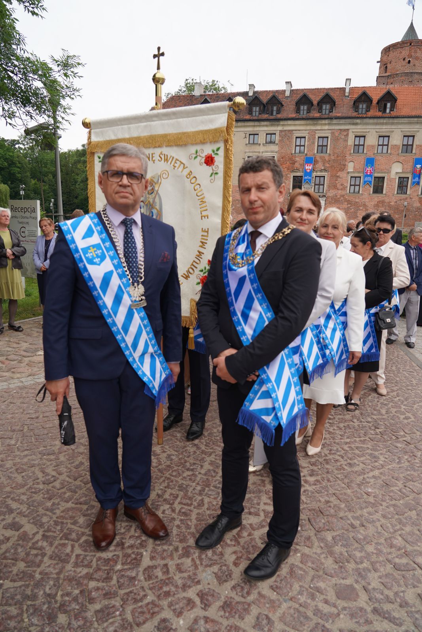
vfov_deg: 73.7
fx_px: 422
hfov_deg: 53.1
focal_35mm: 24
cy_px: 316
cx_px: 211
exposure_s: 1/250
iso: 100
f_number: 4
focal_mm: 24
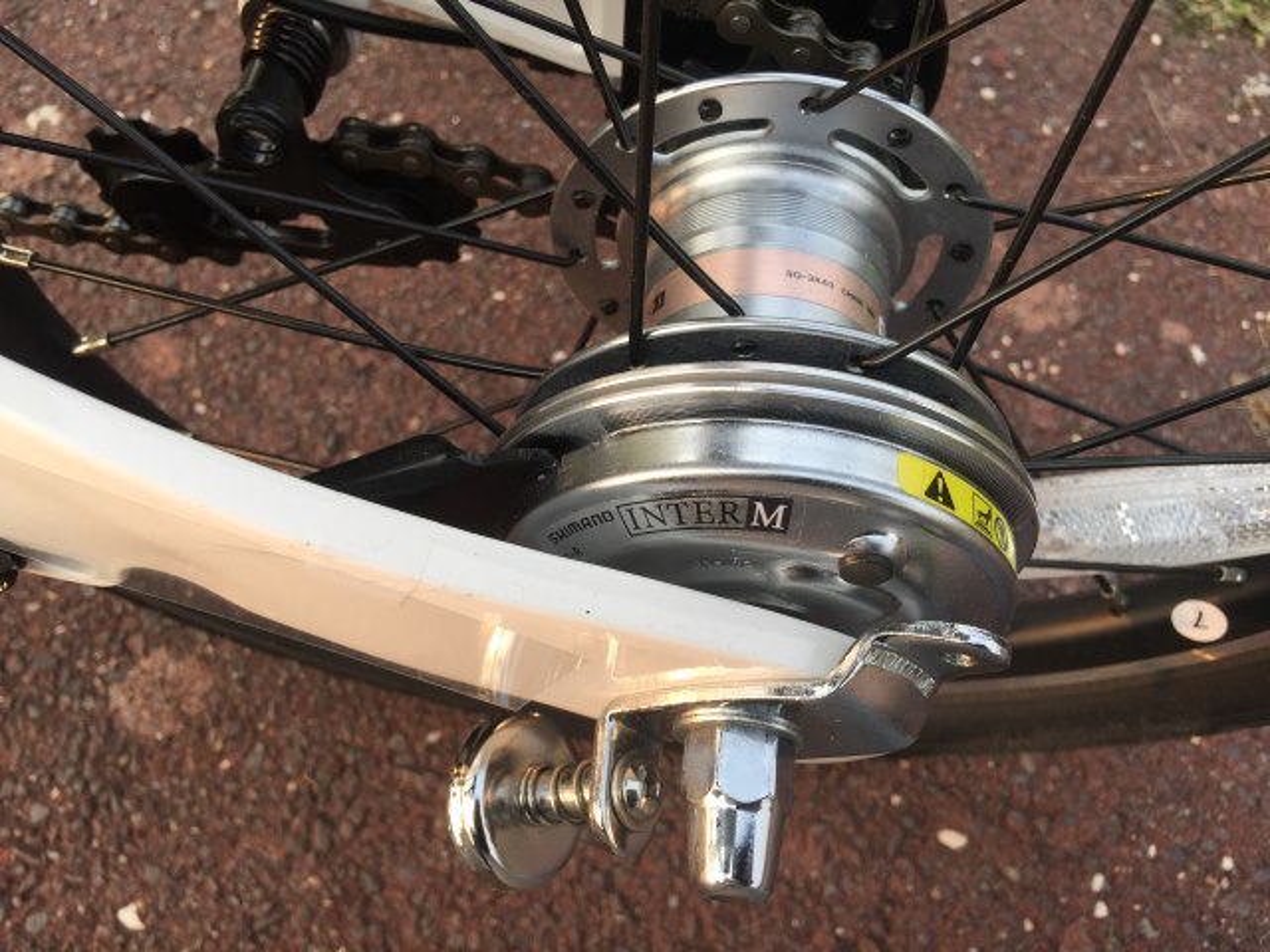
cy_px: 476
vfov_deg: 48.2
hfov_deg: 61.7
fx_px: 1064
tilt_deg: -68.2
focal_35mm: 29
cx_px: 635
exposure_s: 1/204
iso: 32
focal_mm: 4.15
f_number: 2.2
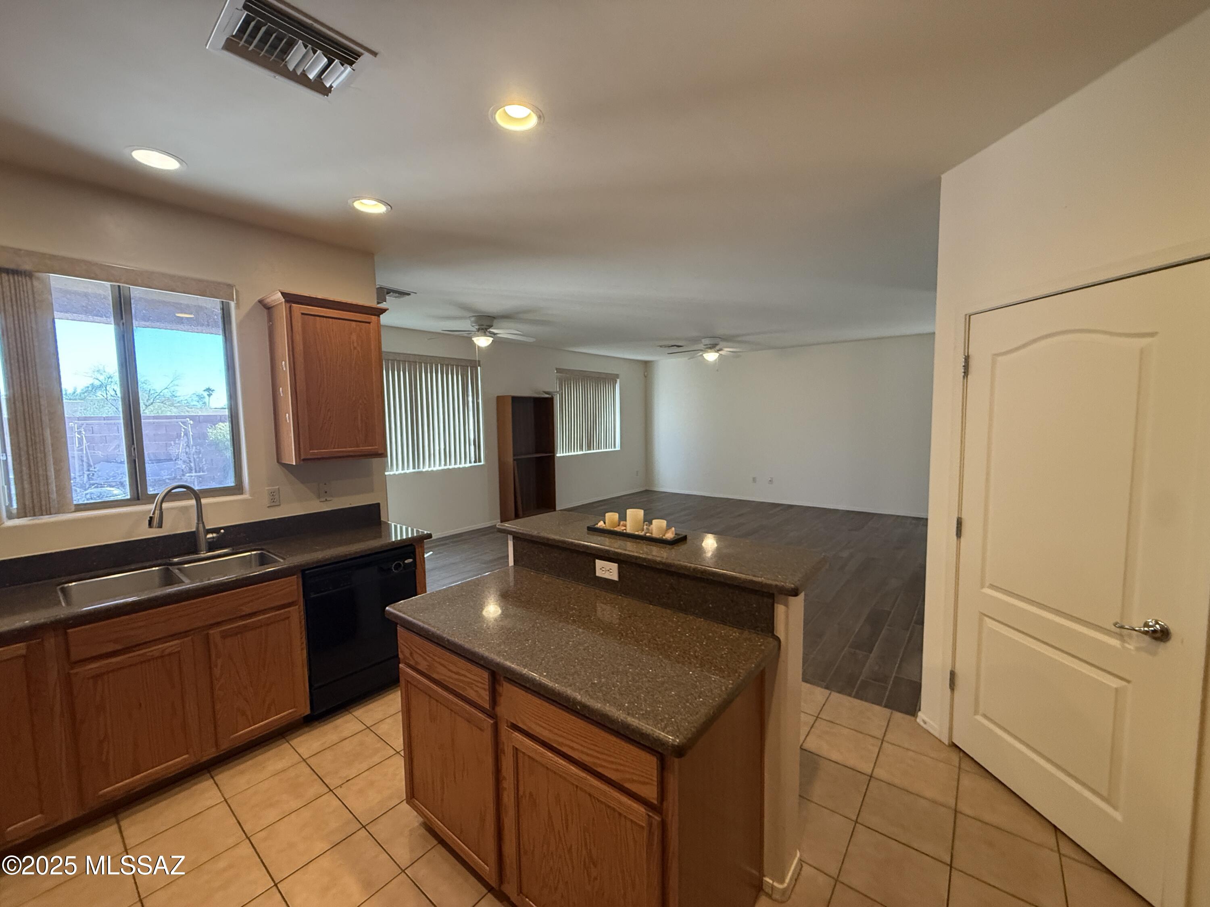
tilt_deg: -3.6
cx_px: 605
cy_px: 454
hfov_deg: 102.1
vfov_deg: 85.7
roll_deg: +1.0
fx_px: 489
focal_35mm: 14
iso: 500
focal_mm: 2.22
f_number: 2.2
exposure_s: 1/120
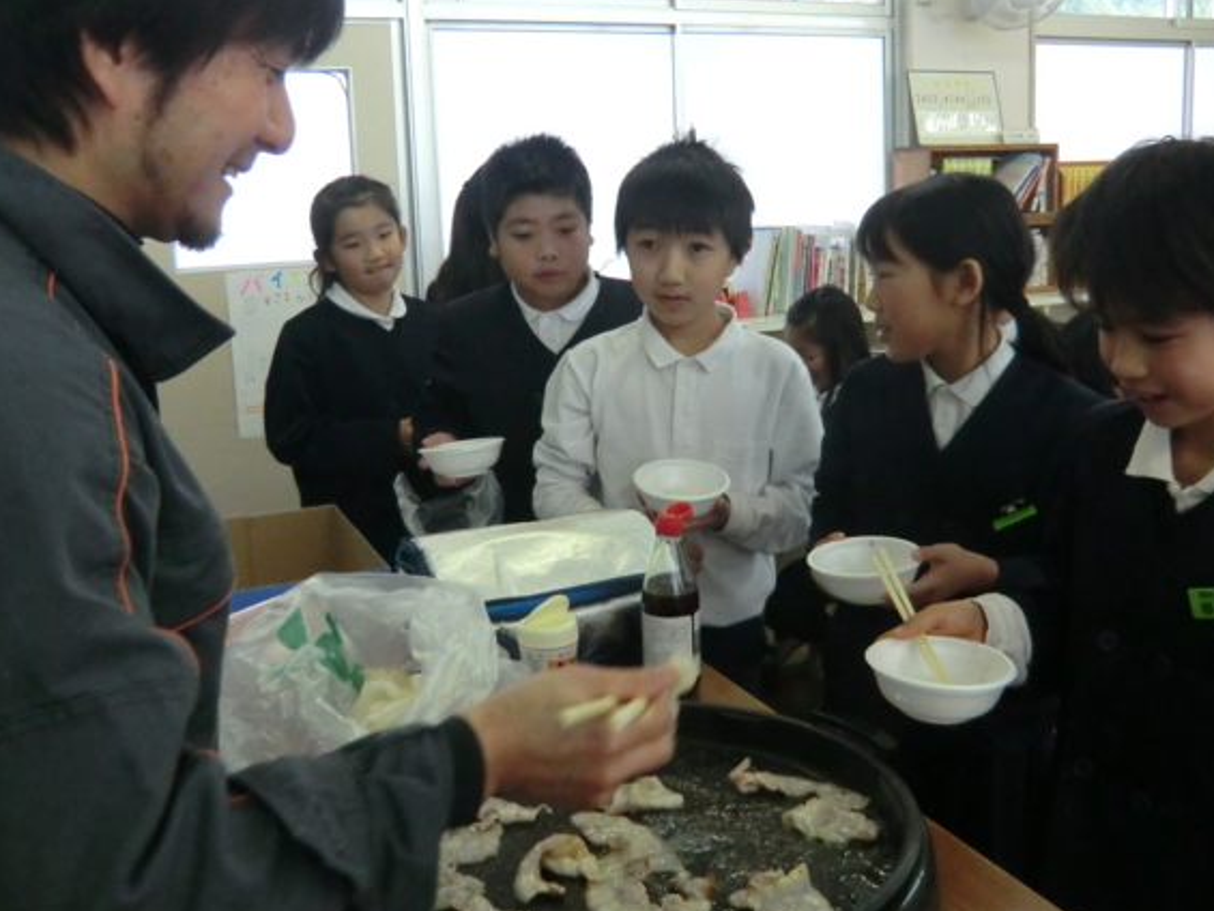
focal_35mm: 34
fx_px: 1193
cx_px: 645
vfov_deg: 41.7
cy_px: 397
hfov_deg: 53.9
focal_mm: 4.3
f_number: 3.2
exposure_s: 1/60
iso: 400
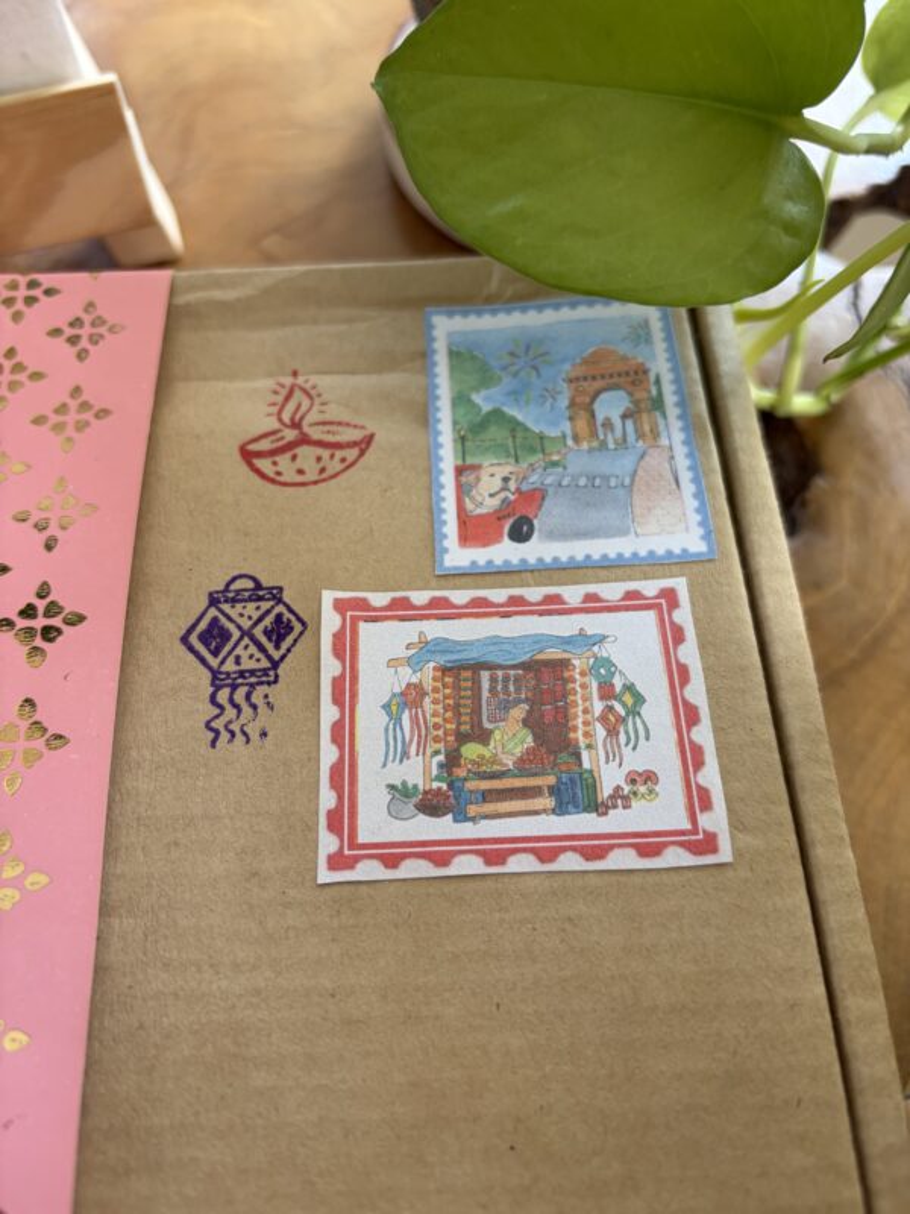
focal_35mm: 26
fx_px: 911
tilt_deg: -62.4
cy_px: 607
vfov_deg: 67.3
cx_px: 455
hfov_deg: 53.1
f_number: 1.6
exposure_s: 1/121
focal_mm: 5.96
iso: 80
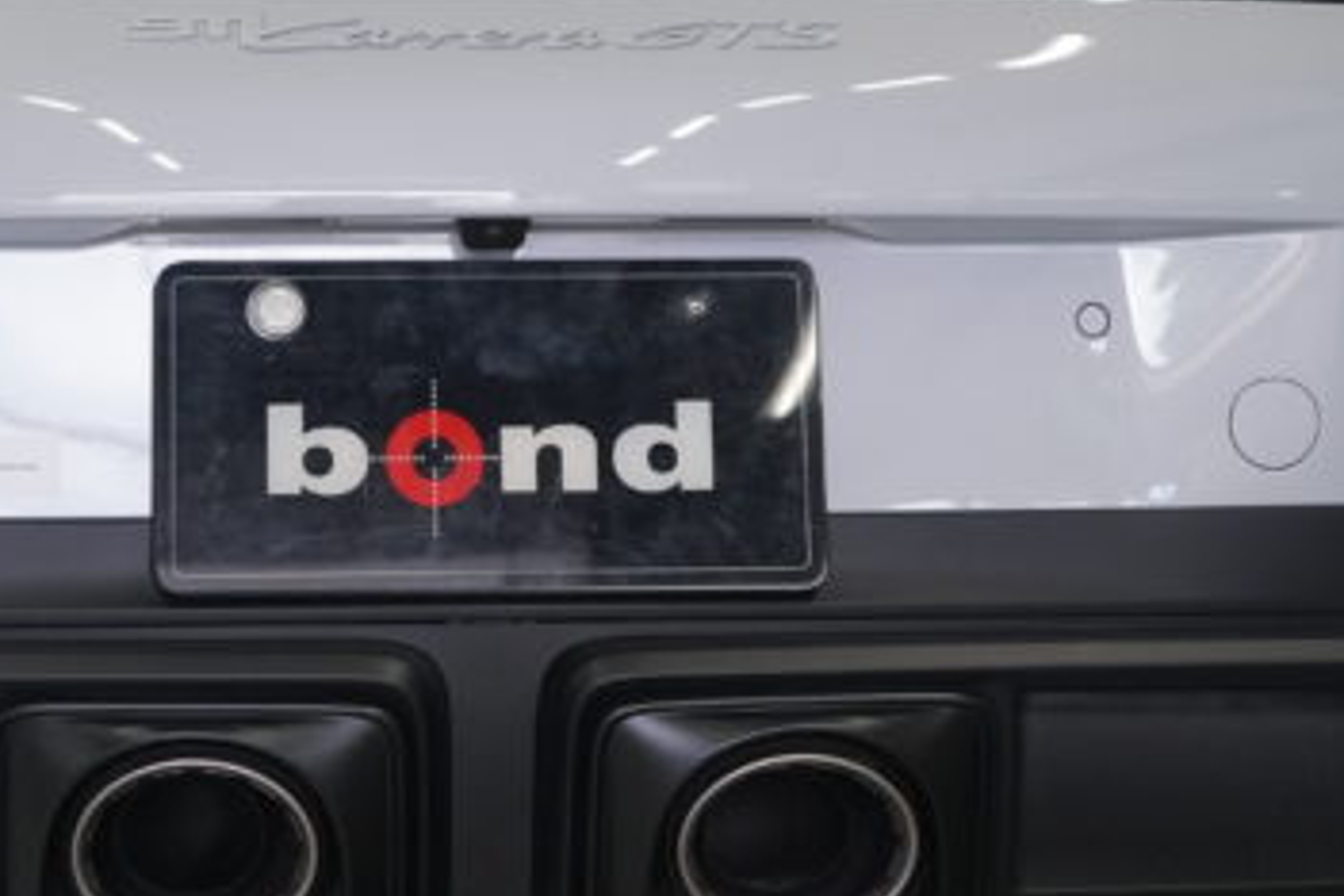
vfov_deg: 13.4
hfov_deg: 20.0
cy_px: 255
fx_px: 3808
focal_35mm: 102
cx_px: 505
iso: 2500
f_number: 5
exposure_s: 1/160
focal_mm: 35
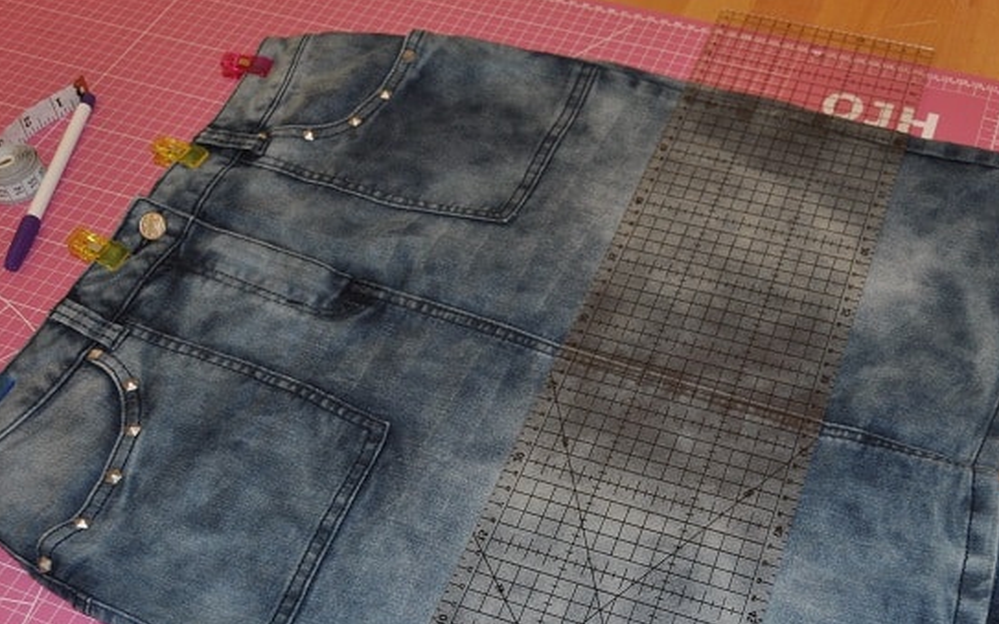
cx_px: 583
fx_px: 1164
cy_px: 424
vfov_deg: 29.8
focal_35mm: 43
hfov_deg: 46.3
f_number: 3.5
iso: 500
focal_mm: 19
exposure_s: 1/60
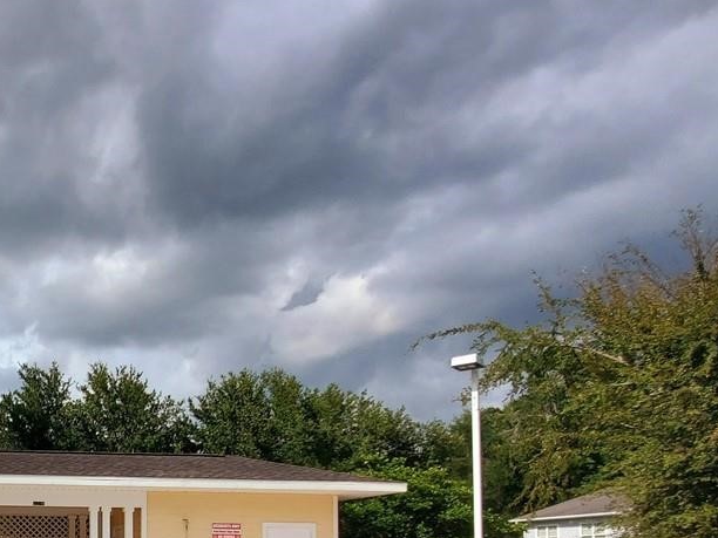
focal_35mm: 34
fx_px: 705
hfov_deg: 44.4
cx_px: -26
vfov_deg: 37.5
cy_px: 532
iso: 50
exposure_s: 1/1667
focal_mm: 1.8
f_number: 2.2
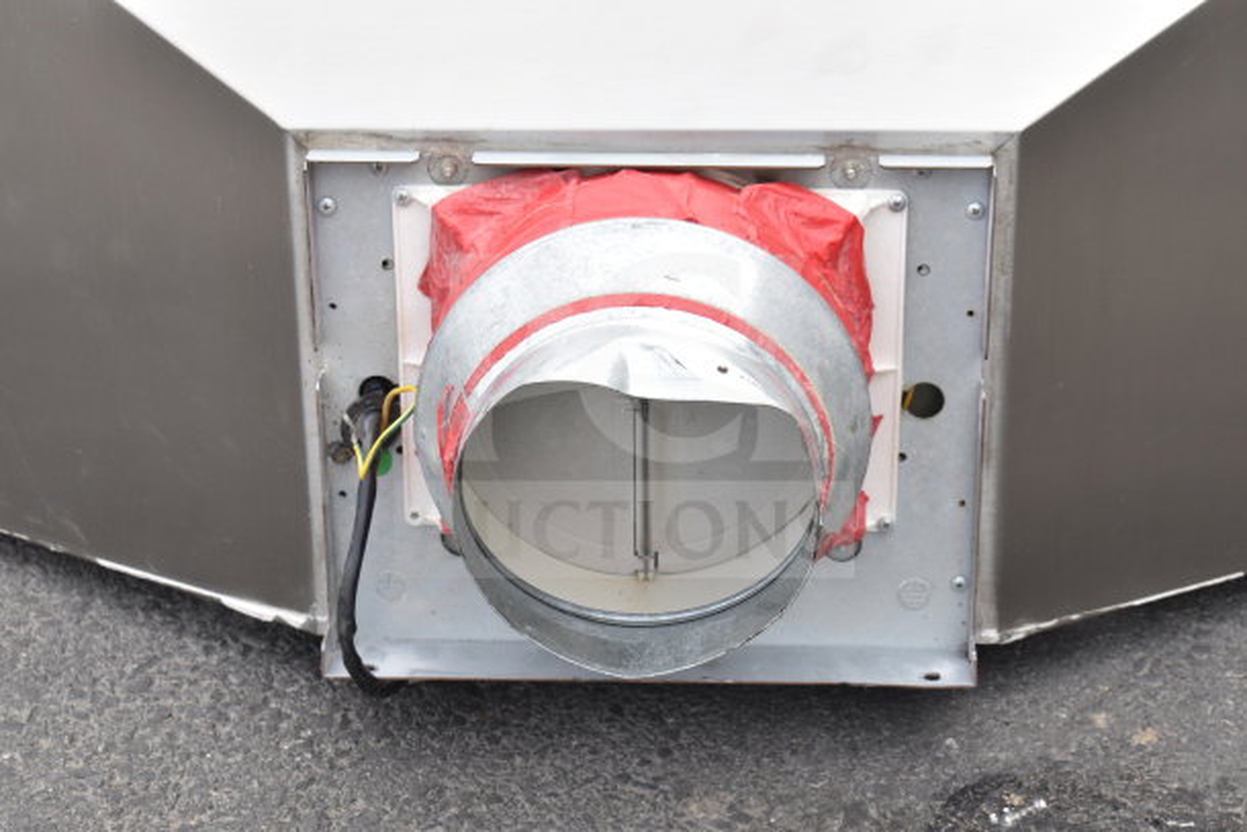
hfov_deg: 24.6
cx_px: 624
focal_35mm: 82
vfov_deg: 16.6
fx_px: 2858
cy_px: 416
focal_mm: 55
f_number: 6.3
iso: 200
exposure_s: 1/160
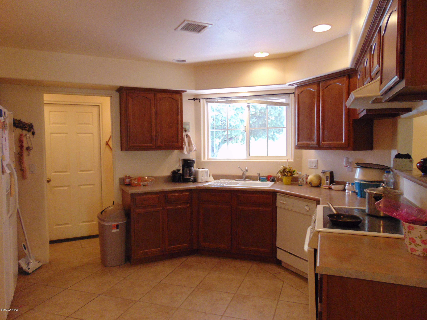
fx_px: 308
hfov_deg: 69.4
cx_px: 214
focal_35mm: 25
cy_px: 160
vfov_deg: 54.9
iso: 250
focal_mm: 4.5
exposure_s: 1/30
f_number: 3
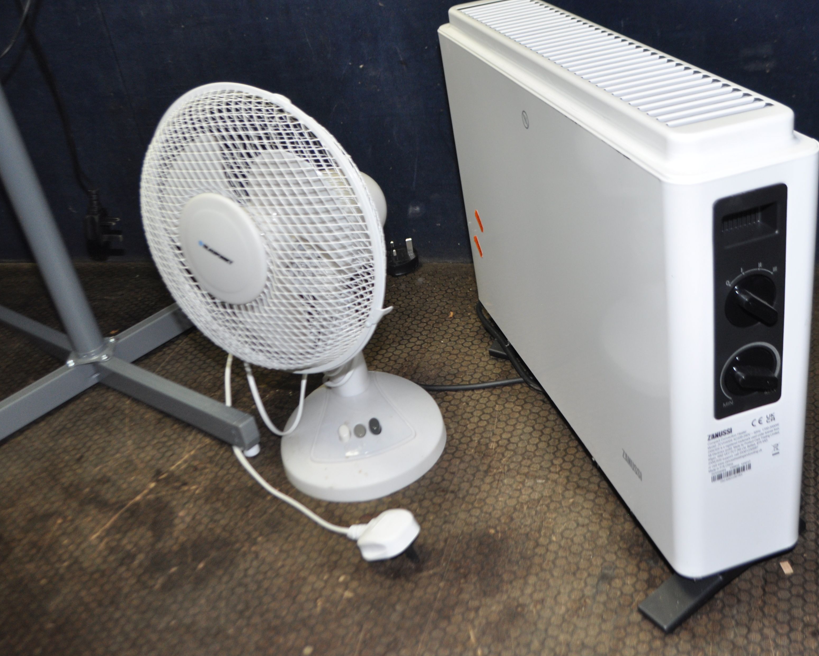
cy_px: 331
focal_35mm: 39
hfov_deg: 46.8
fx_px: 945
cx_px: 444
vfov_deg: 38.2
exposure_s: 1/60
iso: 500
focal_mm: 20
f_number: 4
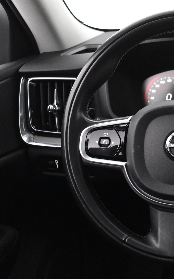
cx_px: 190
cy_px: 141
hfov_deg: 17.3
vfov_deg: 28.3
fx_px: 552
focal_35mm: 73
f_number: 4.2
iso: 3200
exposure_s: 1/40
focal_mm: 31
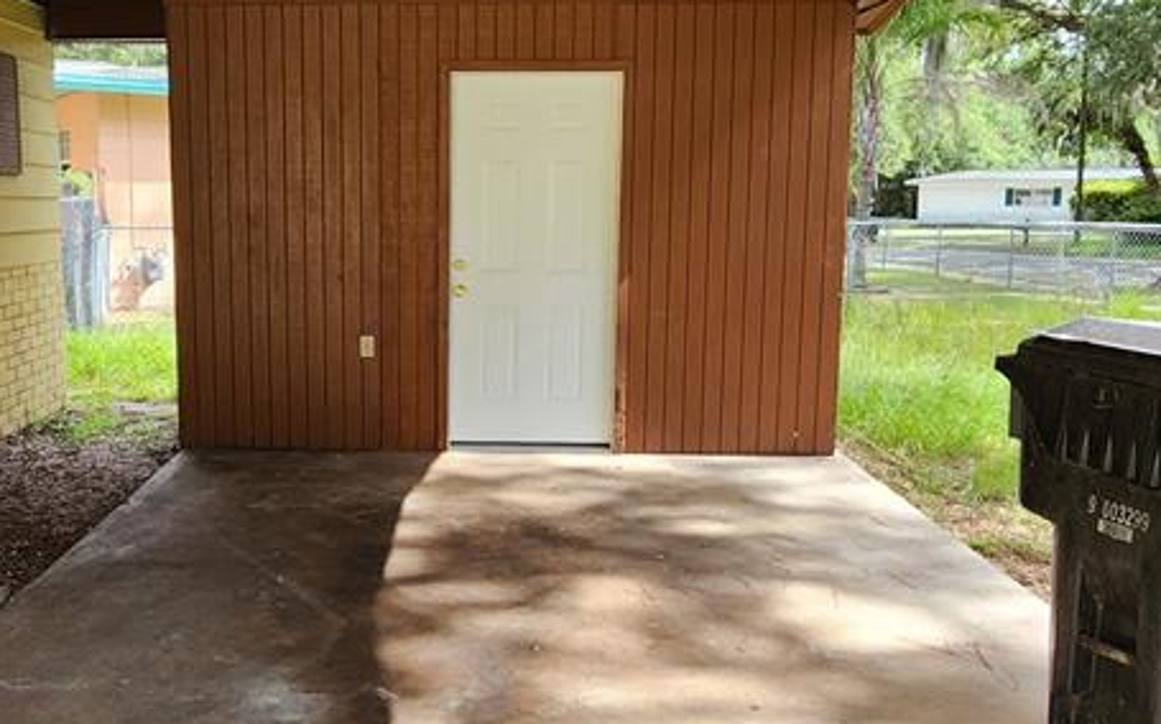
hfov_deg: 60.5
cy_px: 344
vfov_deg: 40.6
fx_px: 981
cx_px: 439
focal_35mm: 31
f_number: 2.2
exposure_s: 1/264
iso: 50
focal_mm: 2.2
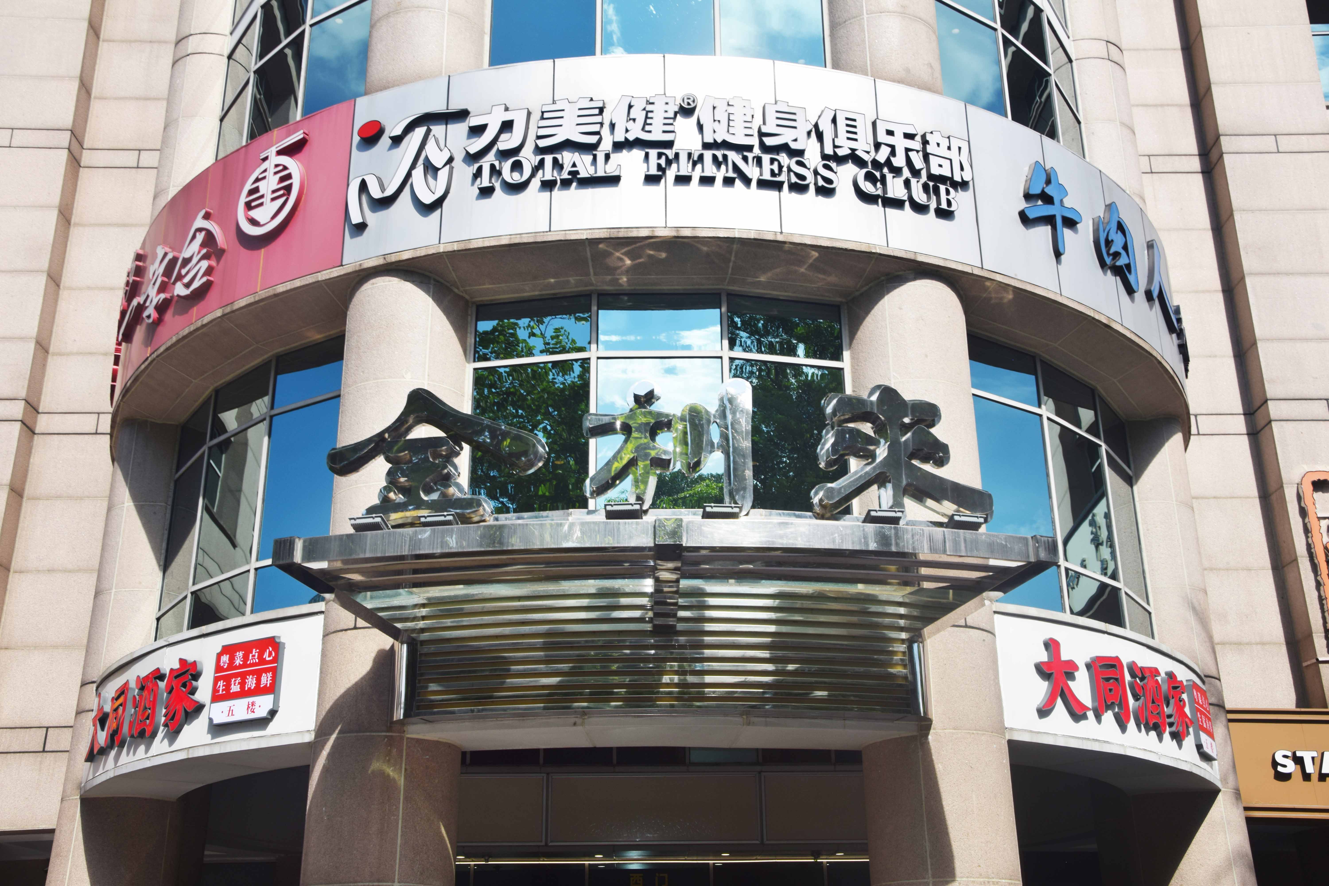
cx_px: 664
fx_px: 1384
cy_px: 443
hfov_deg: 51.3
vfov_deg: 35.5
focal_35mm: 38
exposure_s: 1/200
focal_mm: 25
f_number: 11
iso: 100
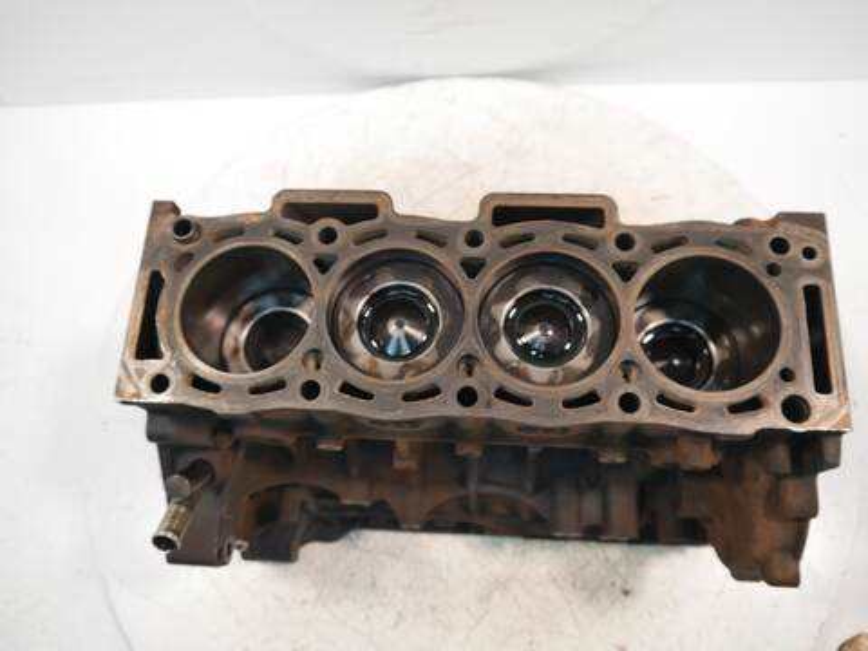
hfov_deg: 63.4
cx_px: 434
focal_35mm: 28
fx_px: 702
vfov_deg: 49.7
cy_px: 326
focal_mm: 14
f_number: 3.5
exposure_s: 1/60
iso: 640
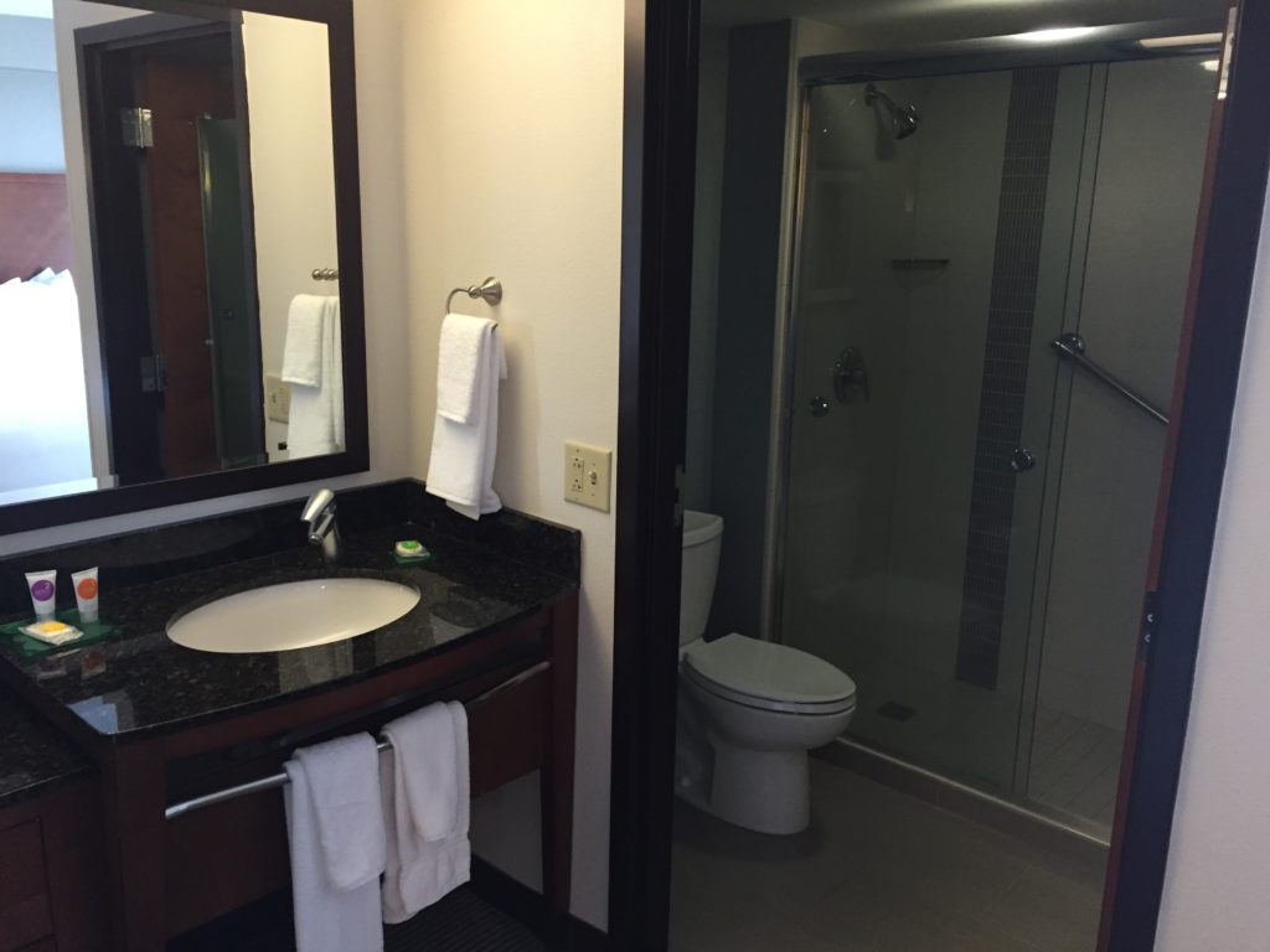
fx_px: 1064
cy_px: 476
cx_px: 635
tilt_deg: -14.2
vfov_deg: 48.2
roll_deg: -1.4
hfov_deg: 61.7
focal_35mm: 29
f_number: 2.2
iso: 200
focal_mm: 4.15
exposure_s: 1/30
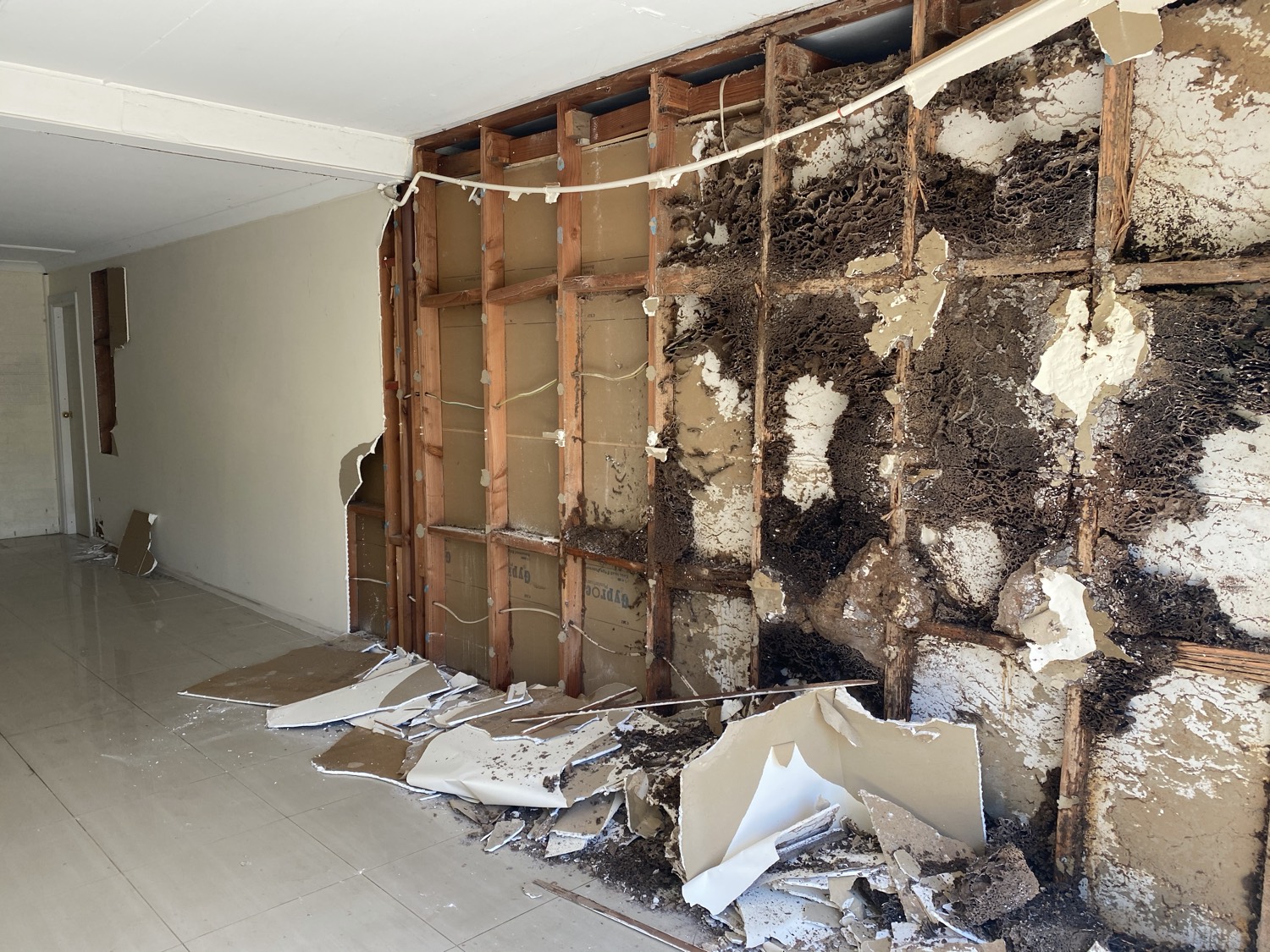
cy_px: 476
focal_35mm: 26
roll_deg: +1.3
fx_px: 954
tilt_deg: -3.8
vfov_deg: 53.1
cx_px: 635
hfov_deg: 67.3
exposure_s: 1/122
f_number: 1.8
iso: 40
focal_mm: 4.25
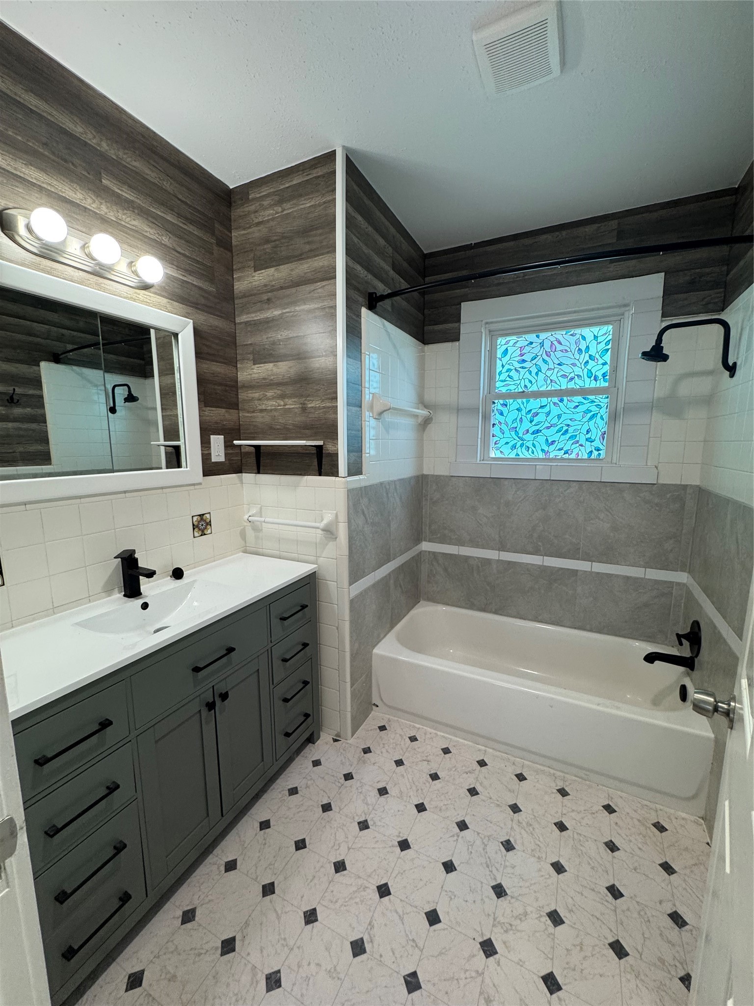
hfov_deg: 85.7
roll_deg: +0.2
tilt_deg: -8.2
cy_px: 503
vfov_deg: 102.1
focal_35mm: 14
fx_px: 407
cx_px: 377
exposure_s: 1/120
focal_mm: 2.22
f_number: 2.2
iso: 200
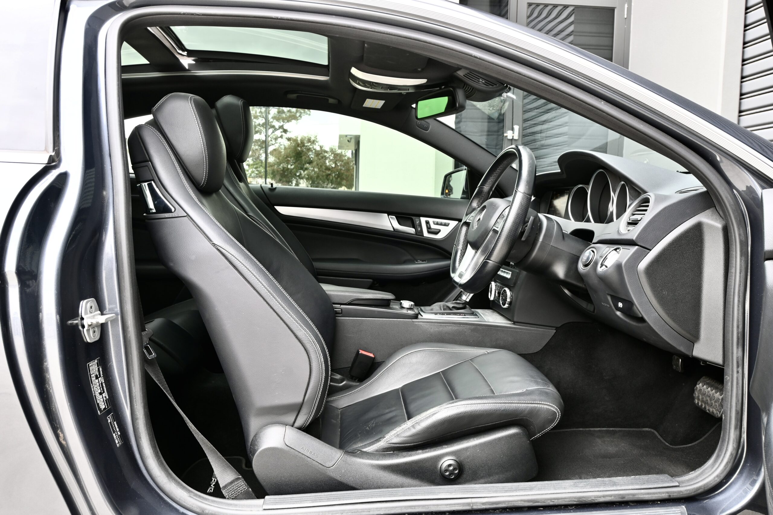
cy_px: 258
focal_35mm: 29
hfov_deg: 63.2
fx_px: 628
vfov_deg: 44.6
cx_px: 386
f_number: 7.1
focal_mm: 19.5
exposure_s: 1/20
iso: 200
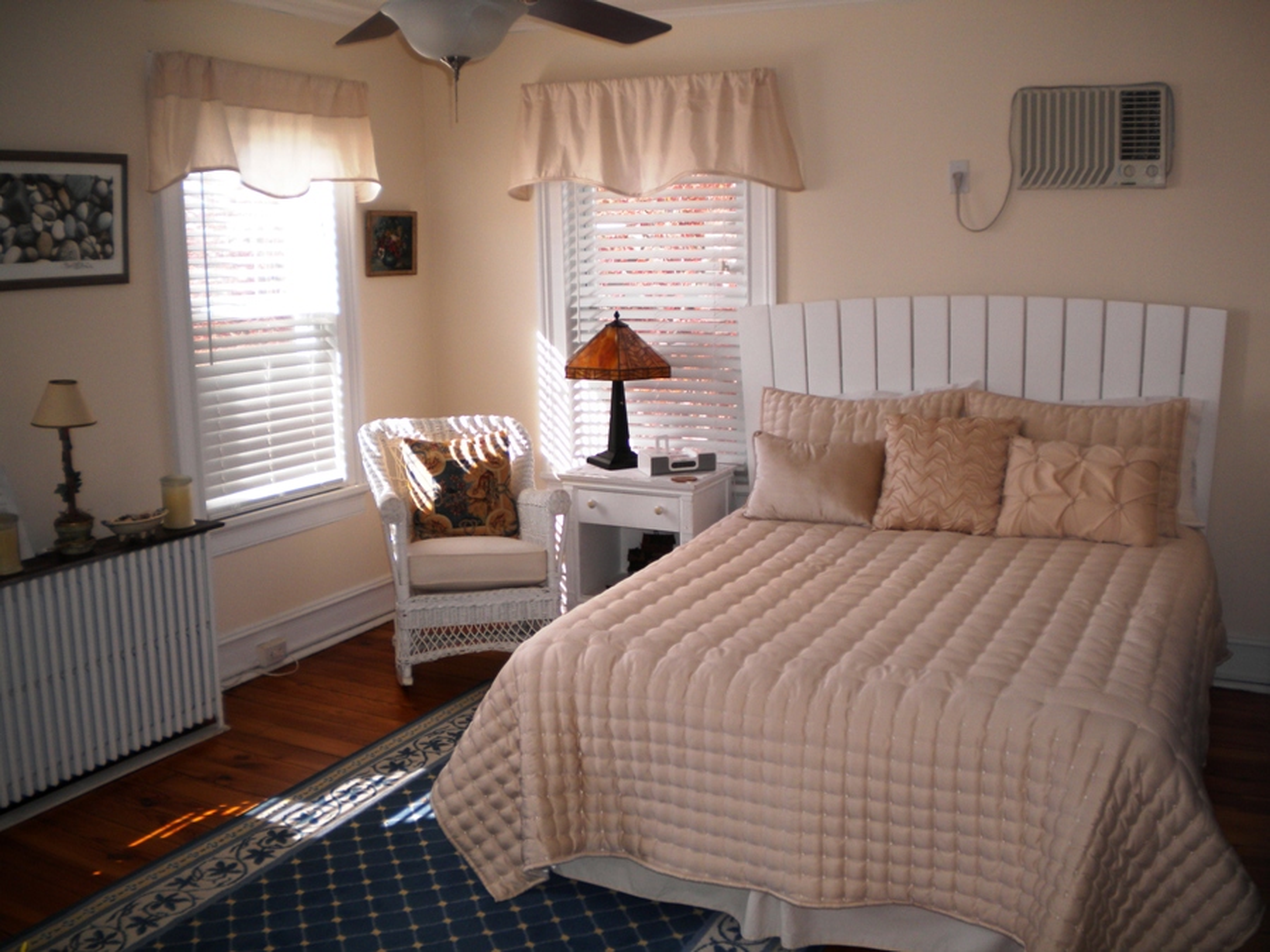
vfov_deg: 40.7
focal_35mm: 35
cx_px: 635
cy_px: 476
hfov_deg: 52.6
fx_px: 1284
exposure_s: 1/129
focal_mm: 6.3
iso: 80
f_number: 3.1
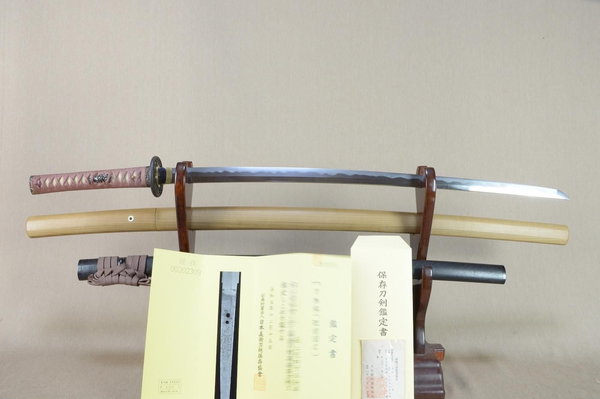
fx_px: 500
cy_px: 200
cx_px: 300
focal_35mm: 30
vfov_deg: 43.5
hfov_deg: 62.0
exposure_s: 1/2
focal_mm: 20
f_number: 11
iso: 400
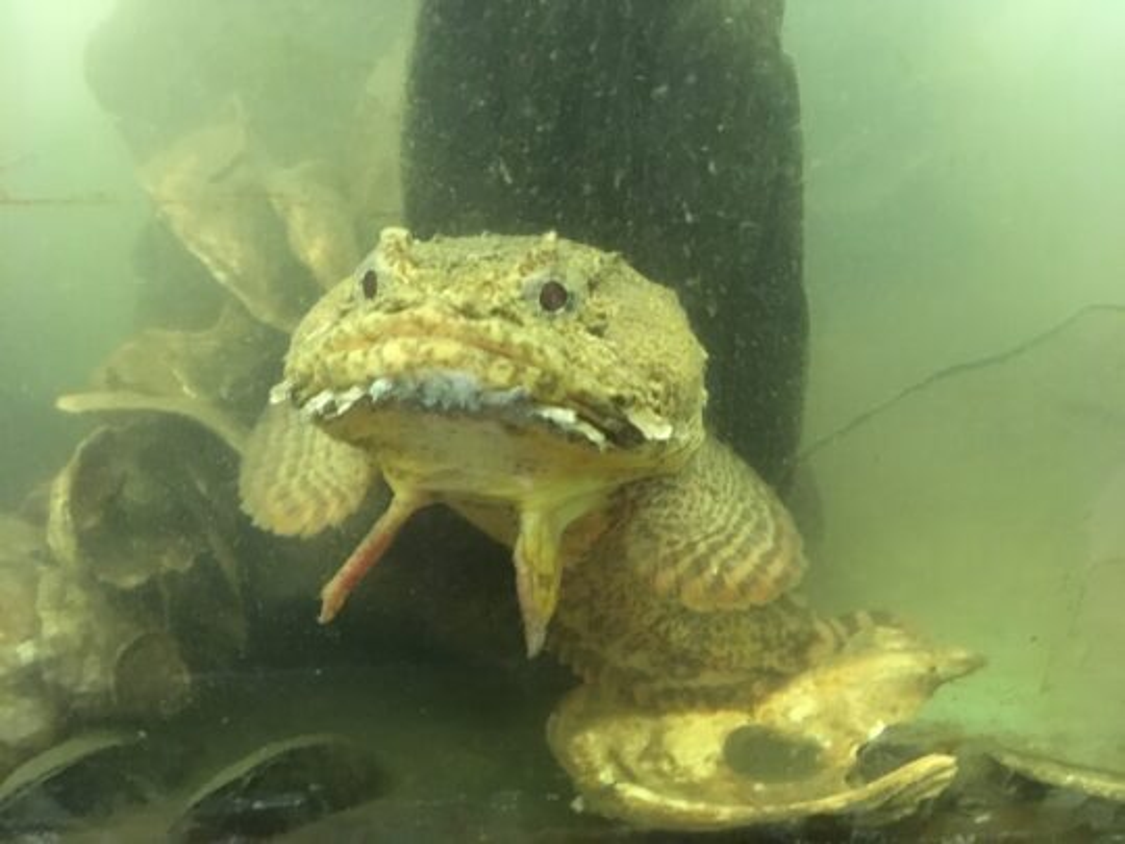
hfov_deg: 61.7
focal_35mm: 29
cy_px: 422
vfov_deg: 48.2
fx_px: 942
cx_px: 562
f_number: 2.2
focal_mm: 4.15
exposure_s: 1/15
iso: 320
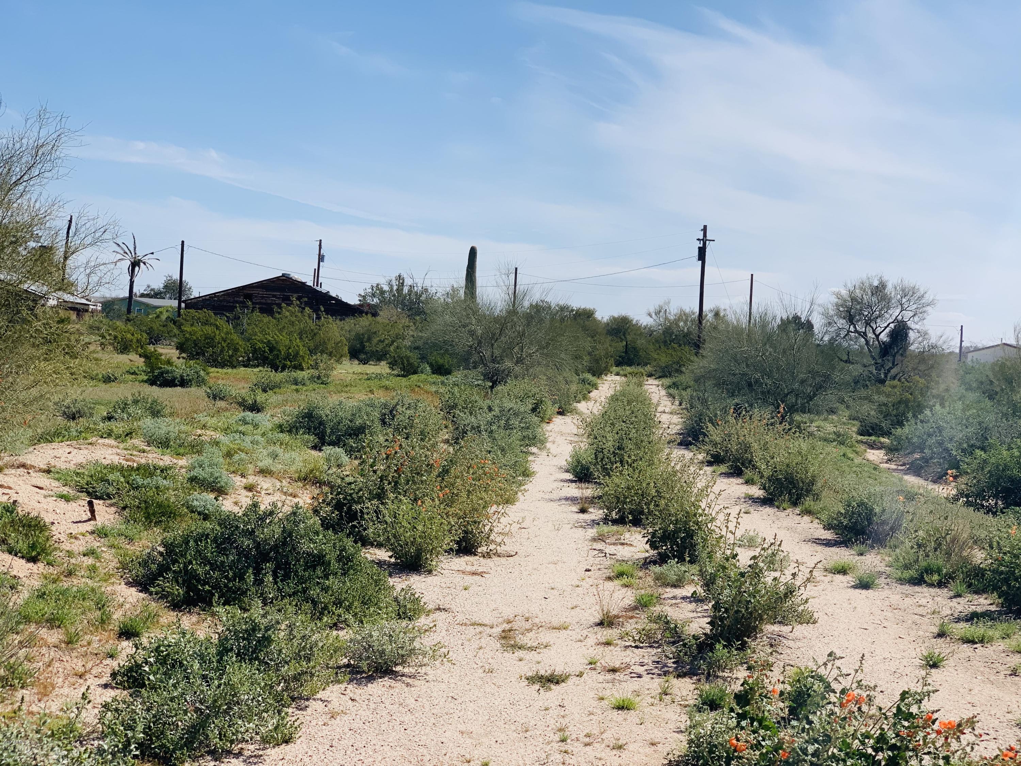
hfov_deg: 36.8
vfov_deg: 28.0
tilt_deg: -1.1
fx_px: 1534
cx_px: 510
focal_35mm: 52
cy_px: 383
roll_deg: -4.8
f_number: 2.4
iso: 16
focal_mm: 6
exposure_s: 1/1916
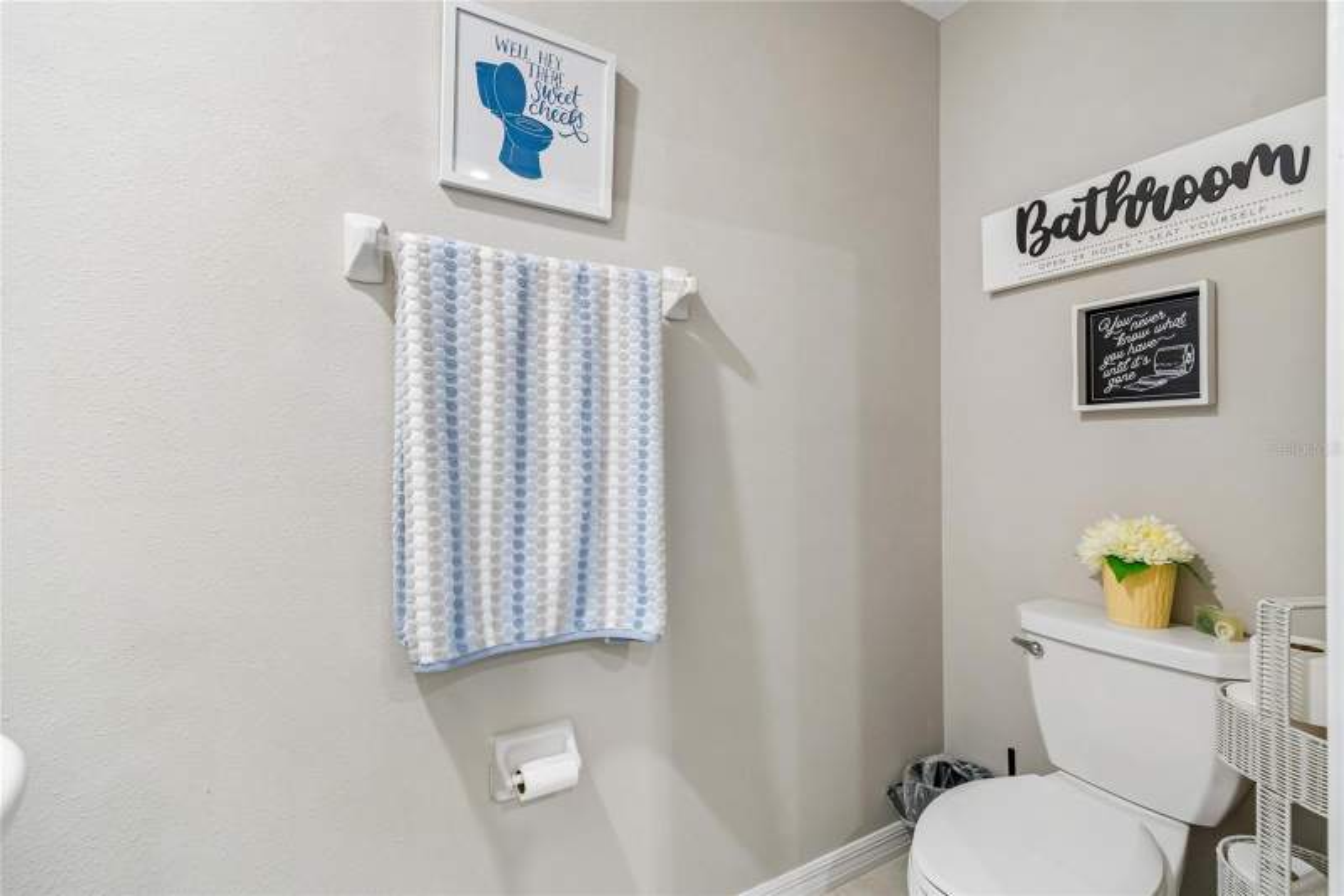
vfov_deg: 77.3
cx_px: 672
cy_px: 448
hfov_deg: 100.4
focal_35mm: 15
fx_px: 560
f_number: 7.1
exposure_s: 1/2.5
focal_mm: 10
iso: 100
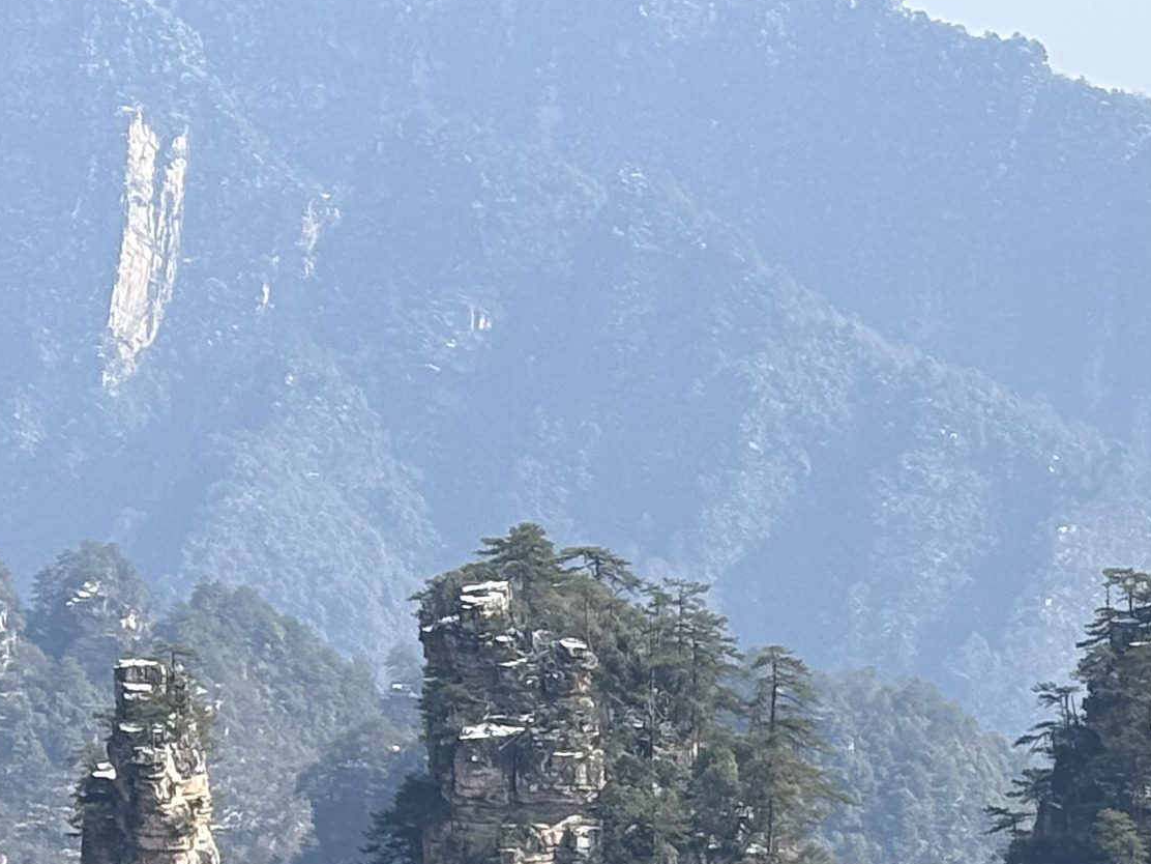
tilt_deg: -12.1
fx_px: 6218
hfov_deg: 10.4
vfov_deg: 7.7
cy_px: 1522
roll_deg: +0.0
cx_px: 1444
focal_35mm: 187
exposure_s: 1/1667
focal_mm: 5.96
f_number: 1.6
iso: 32
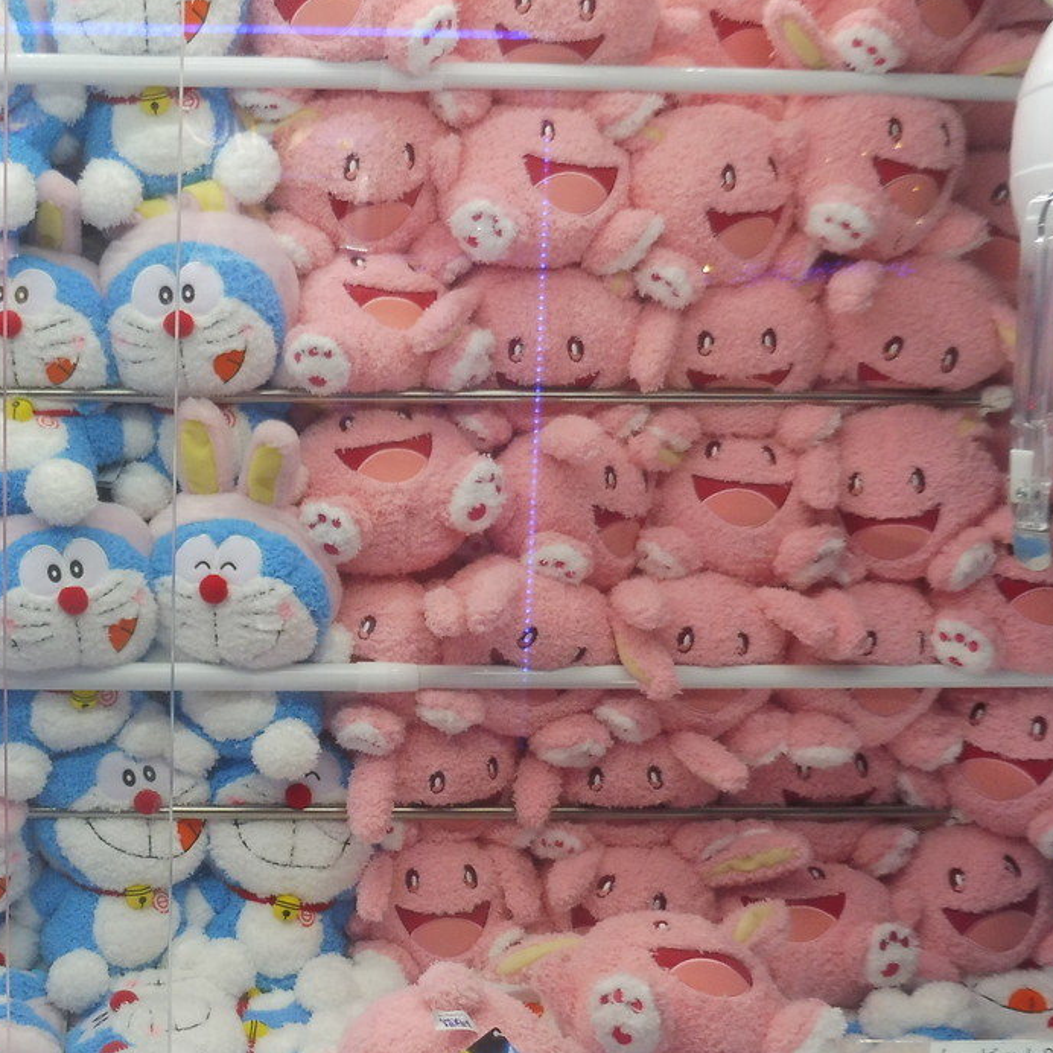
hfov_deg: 34.8
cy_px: 608
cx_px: 120
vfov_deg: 36.7
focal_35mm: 46
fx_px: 1583
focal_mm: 4.3
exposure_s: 1/125
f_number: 3.3
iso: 100
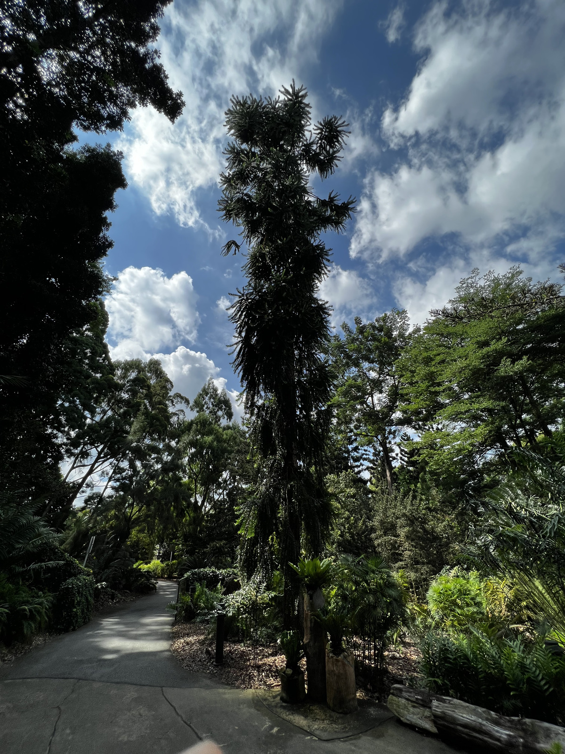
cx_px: 282
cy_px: 377
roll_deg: +1.7
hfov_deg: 89.9
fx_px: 283
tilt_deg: +32.7
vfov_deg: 106.2
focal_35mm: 13
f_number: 1.8
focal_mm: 1.57
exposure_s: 1/2016
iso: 32
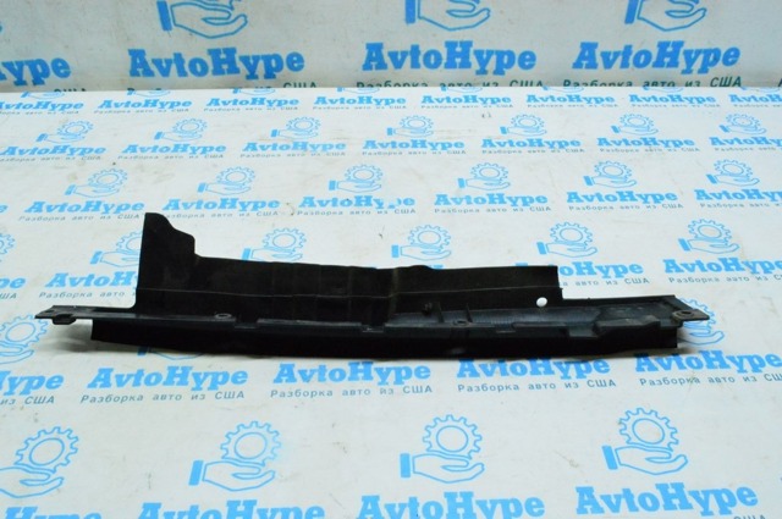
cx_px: 391
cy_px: 260
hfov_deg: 62.0
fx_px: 651
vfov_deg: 43.5
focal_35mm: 30
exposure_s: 1/30
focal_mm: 20
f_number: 25
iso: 6400
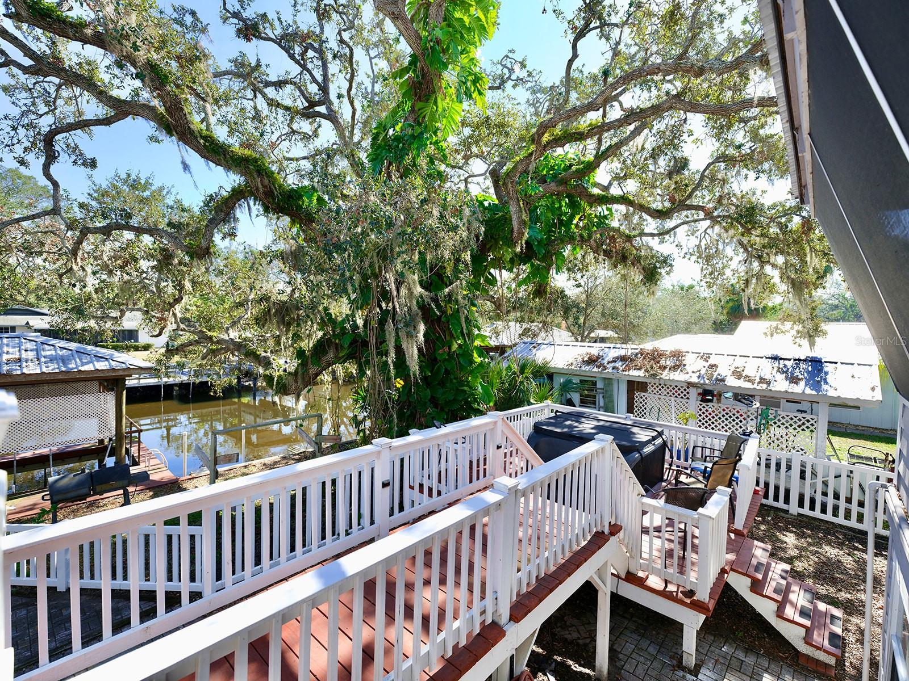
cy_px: 340
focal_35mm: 16
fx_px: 420
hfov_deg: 94.5
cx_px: 454
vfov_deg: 78.1
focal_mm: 20
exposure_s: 1/2000
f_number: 4
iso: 1000
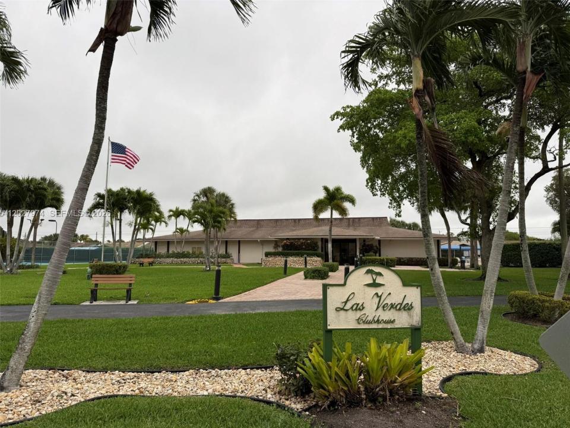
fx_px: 395
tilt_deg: +6.9
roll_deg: -0.3
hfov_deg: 71.6
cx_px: 285
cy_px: 214
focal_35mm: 24
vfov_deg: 56.8
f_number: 1.78
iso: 80
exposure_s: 1/443
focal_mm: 6.76
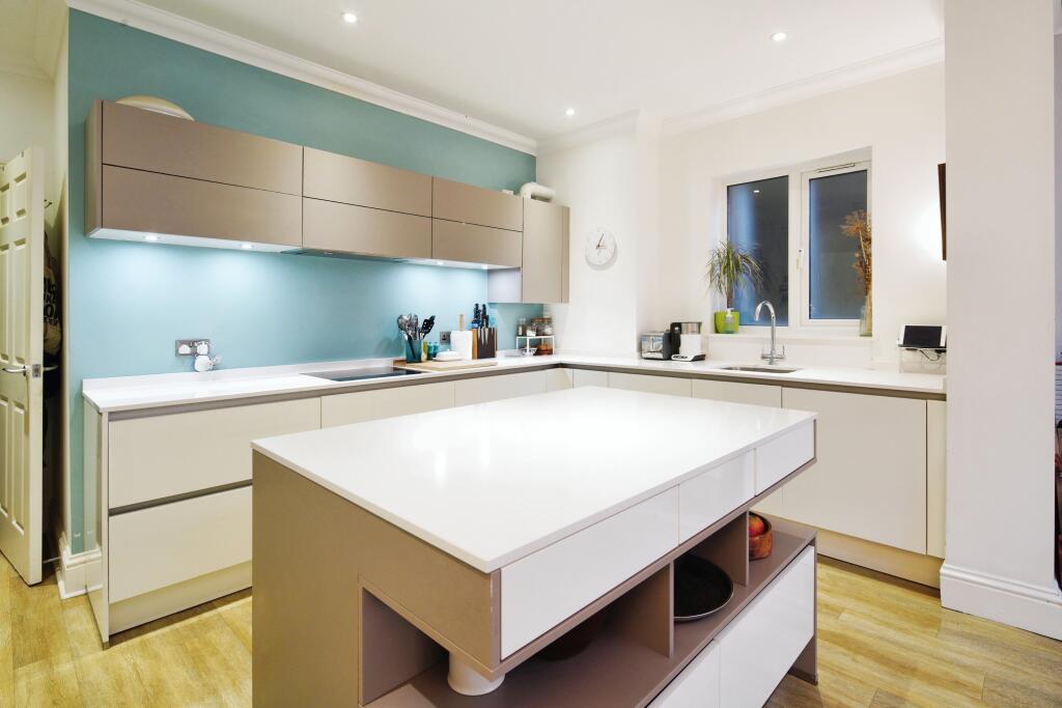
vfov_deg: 70.5
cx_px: 531
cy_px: 354
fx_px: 502
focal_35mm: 17
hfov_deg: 93.3
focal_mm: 17
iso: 640
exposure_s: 1/6
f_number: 11
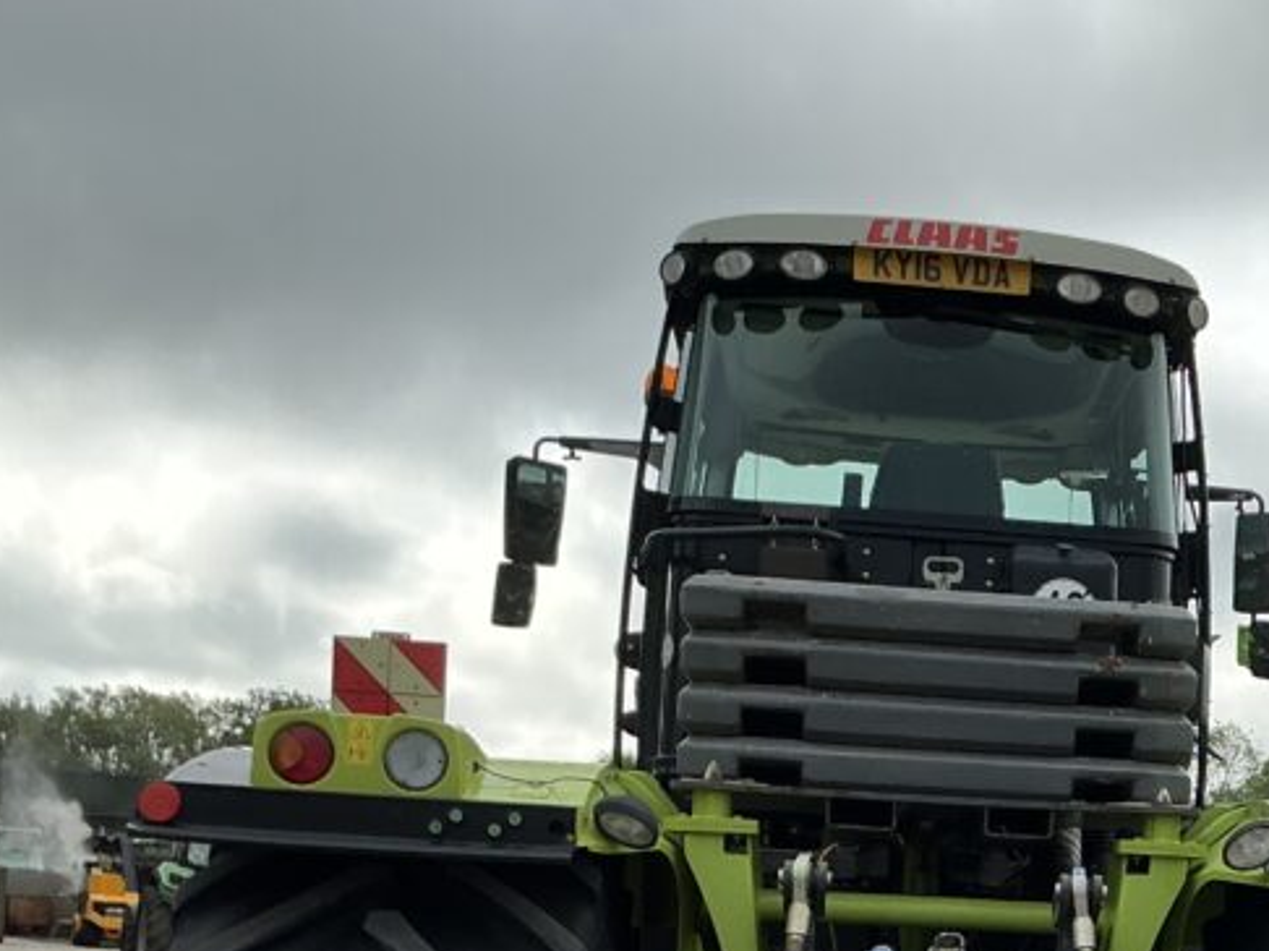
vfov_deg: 23.7
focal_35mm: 59
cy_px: 948
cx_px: 1068
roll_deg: -3.0
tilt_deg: +1.1
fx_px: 2162
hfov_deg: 31.6
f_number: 1.8
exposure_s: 1/1451
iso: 25
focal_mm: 3
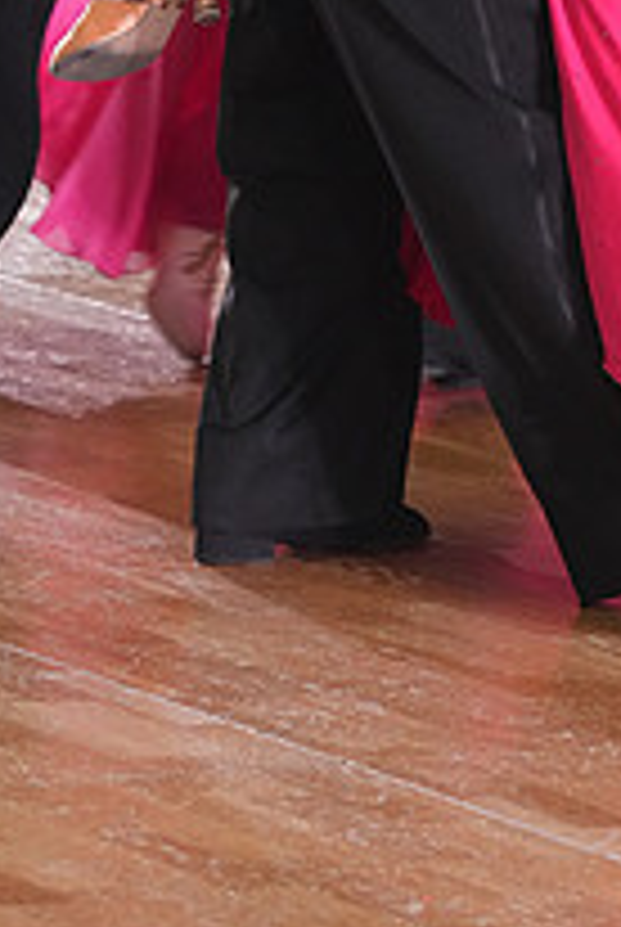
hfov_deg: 3.3
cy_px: -320
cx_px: 385
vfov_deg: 4.9
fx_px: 10805
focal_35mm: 419
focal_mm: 149
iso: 4000
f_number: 5.6
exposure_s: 1/200
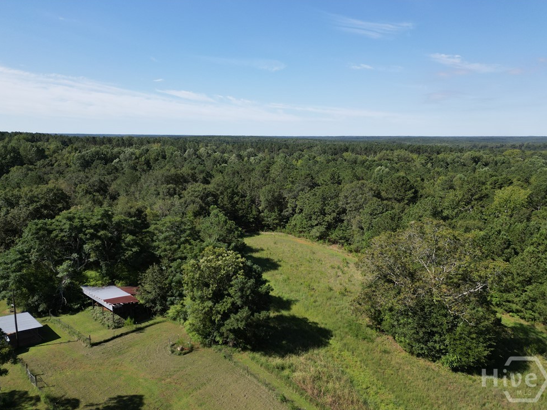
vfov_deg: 54.9
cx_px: 273
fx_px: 395
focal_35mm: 25
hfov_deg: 69.4
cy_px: 209
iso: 110
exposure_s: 1/2500
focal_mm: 6.72
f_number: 1.7
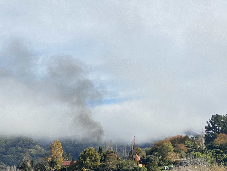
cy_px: 191
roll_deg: -0.8
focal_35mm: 117
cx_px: 79
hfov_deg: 16.8
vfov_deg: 12.4
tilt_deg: -0.3
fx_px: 767
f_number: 2
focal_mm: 6
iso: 20
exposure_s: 1/1261
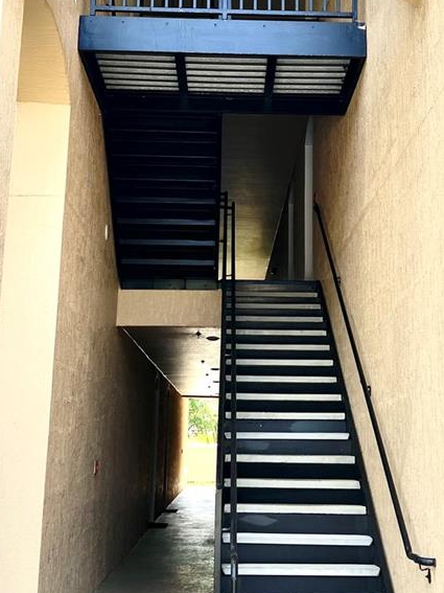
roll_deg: -1.6
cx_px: 265
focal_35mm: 55
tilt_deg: +11.3
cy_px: 213
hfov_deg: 26.5
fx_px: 941
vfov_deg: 34.7
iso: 50
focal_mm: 5.7
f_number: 1.5
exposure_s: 1/827
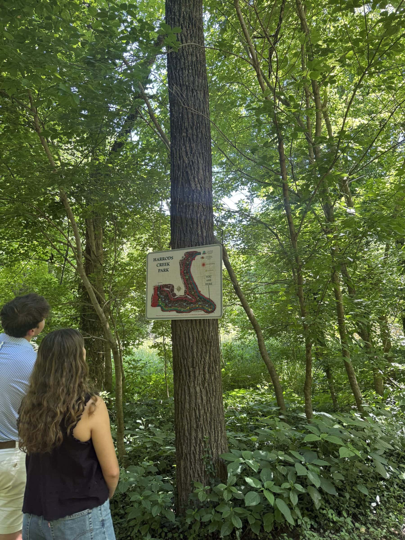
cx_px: 202
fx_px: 374
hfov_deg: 56.8
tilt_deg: +10.1
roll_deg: +3.3
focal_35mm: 24
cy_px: 270
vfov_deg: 71.6
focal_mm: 6.76
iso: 100
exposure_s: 1/121
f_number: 1.78
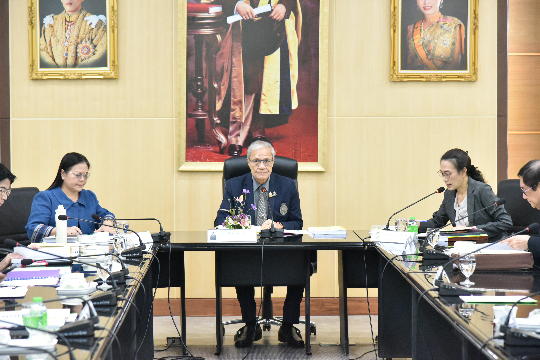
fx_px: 1576
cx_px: 270
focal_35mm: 105
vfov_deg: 13.1
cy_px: 180
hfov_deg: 19.4
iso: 10000
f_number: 5
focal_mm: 105
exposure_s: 1/125
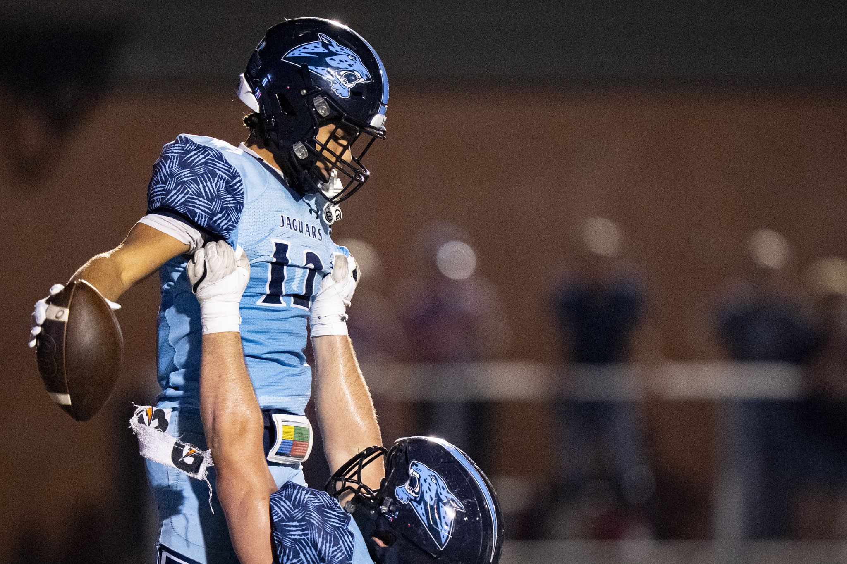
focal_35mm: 665
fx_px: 15636
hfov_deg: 3.1
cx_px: 379
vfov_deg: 2.1
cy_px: 370
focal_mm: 400
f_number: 2.8
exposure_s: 1/1000
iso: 8000
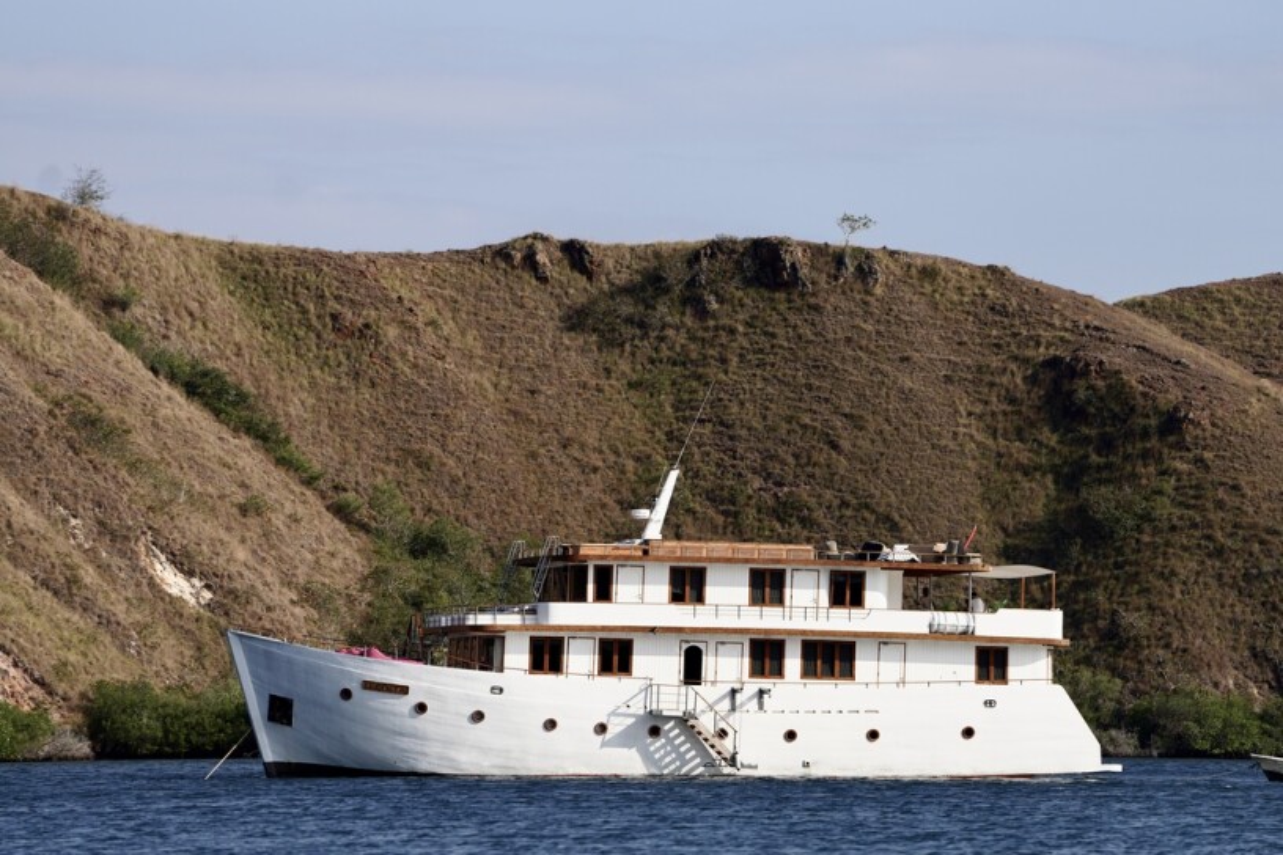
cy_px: 428
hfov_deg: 10.6
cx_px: 642
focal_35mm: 194
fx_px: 6913
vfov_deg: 7.1
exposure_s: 1/3200
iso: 200
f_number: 3.5
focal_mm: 194
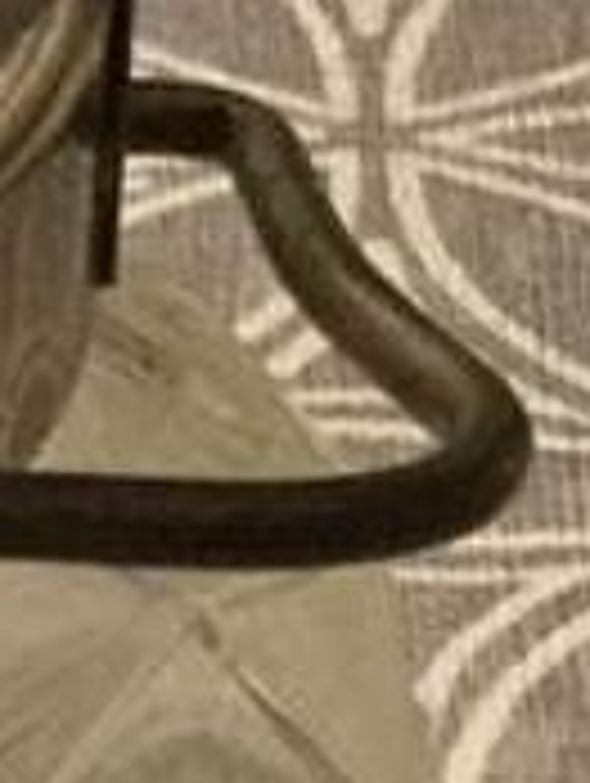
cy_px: 1217
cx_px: -1040
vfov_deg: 8.2
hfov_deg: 5.9
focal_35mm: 237
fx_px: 5373
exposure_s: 1/20
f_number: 2.4
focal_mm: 3.3
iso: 200
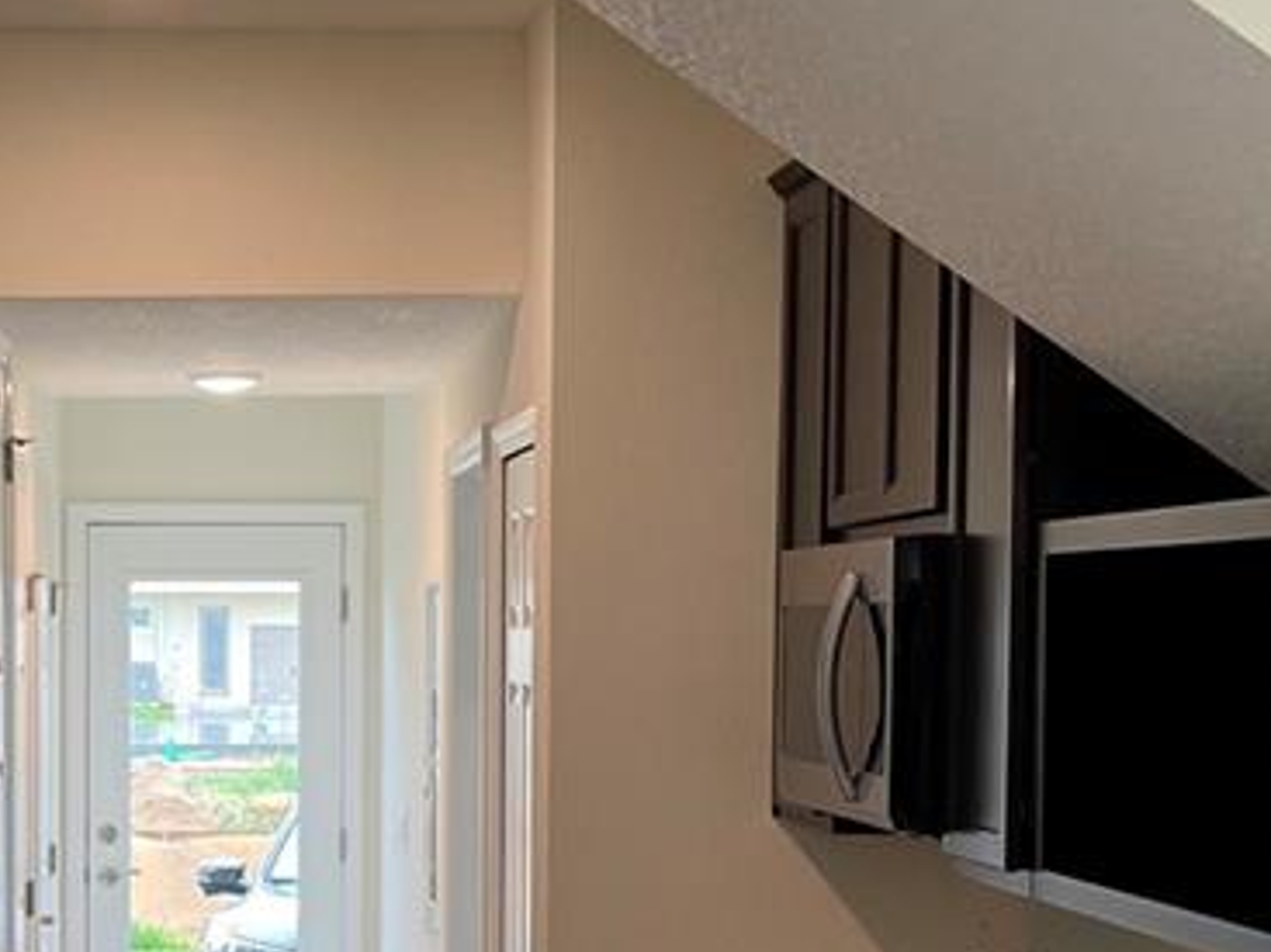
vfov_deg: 17.1
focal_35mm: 85
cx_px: 170
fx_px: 3120
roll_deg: -0.4
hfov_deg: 22.6
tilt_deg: -2.3
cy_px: 827
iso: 125
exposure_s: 1/120
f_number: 1.6
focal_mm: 4.2
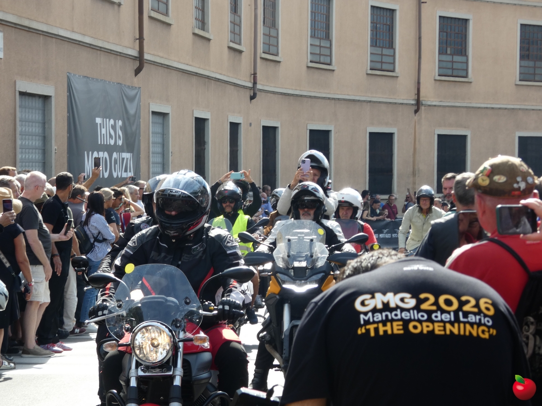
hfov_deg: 15.8
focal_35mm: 125
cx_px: 271
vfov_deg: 11.9
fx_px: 1957
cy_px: 203
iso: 80
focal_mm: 22.4
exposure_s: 1/125
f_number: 5.2
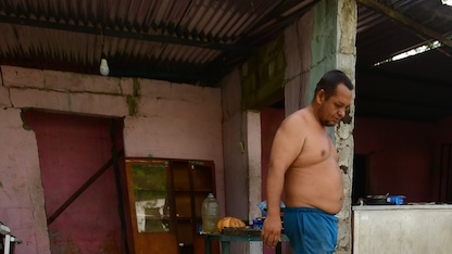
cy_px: 322
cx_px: 306
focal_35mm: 37
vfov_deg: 27.3
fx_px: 443
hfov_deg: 52.8
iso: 250
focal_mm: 10
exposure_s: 1/250
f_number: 8
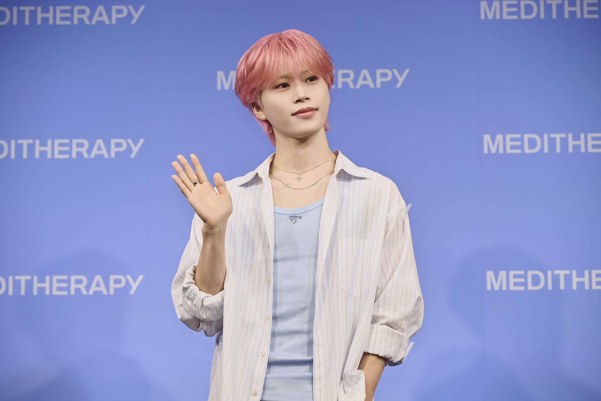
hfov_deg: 17.1
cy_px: 200
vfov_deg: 11.4
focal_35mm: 120
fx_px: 2003
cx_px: 300
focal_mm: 120
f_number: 5.6
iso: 320
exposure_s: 1/160
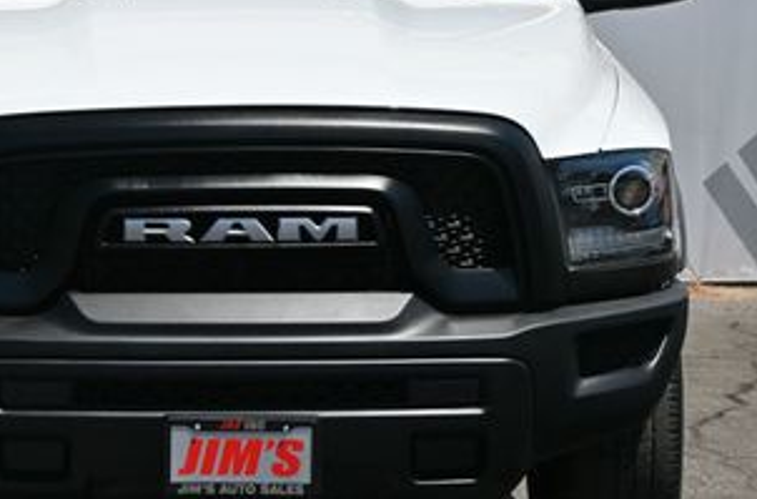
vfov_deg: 10.9
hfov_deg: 16.5
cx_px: 238
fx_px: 2599
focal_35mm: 124
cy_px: 157
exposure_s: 1/400
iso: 100
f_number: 7.1
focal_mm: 39
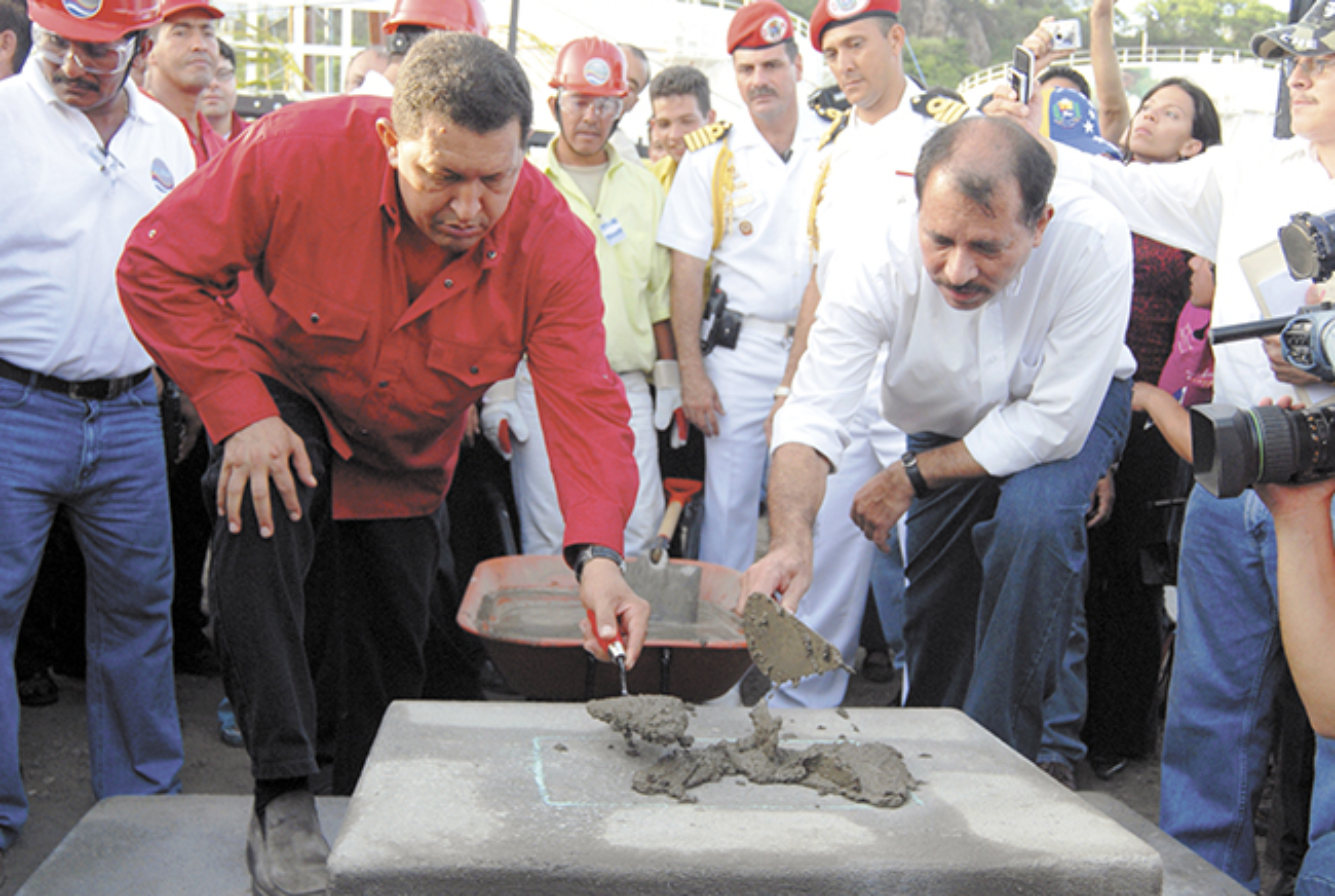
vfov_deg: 24.1
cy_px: 455
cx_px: 684
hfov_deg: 35.3
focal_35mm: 57
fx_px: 2100
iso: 320
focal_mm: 35
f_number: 6.3
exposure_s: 1/320
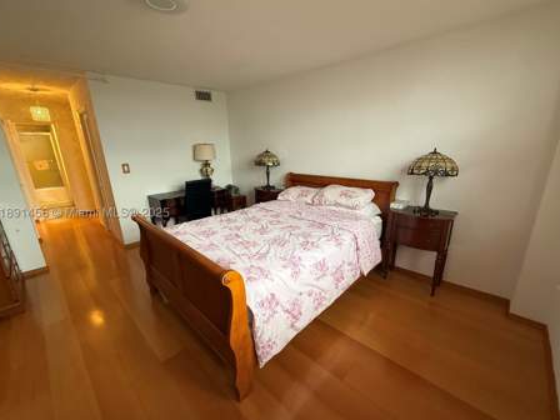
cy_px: 215
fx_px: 243
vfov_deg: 81.7
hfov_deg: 98.2
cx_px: 280
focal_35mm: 15
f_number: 2.2
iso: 160
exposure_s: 1/60
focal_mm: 2.22
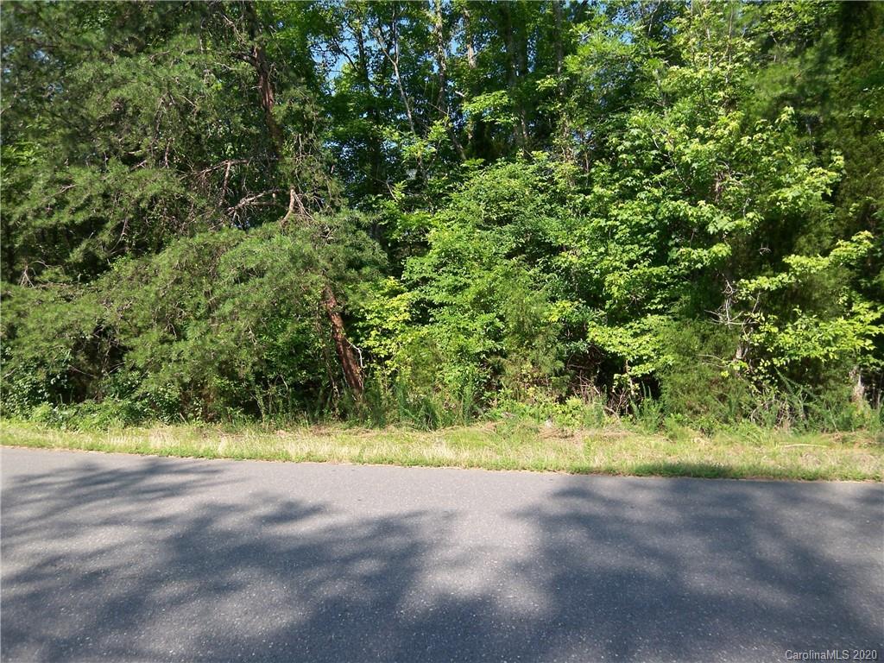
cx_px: 442
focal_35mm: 23
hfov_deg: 73.9
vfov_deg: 58.9
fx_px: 587
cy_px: 332
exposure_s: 1/320
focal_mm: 3.8
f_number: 2.8
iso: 50
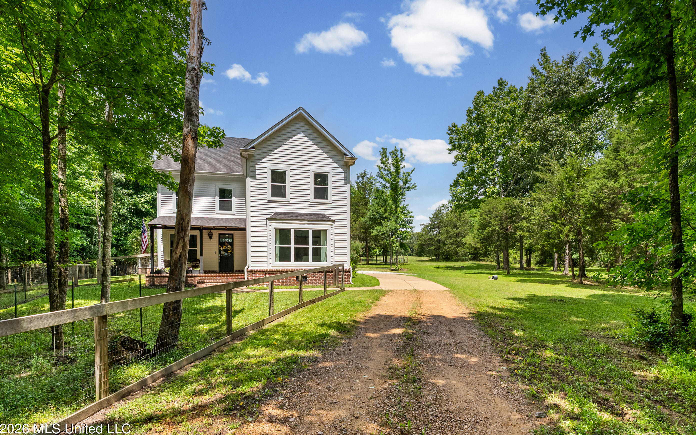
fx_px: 322
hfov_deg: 94.4
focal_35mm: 17
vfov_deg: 68.0
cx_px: 350
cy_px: 209
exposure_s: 1/320
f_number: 9
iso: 800
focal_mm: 16
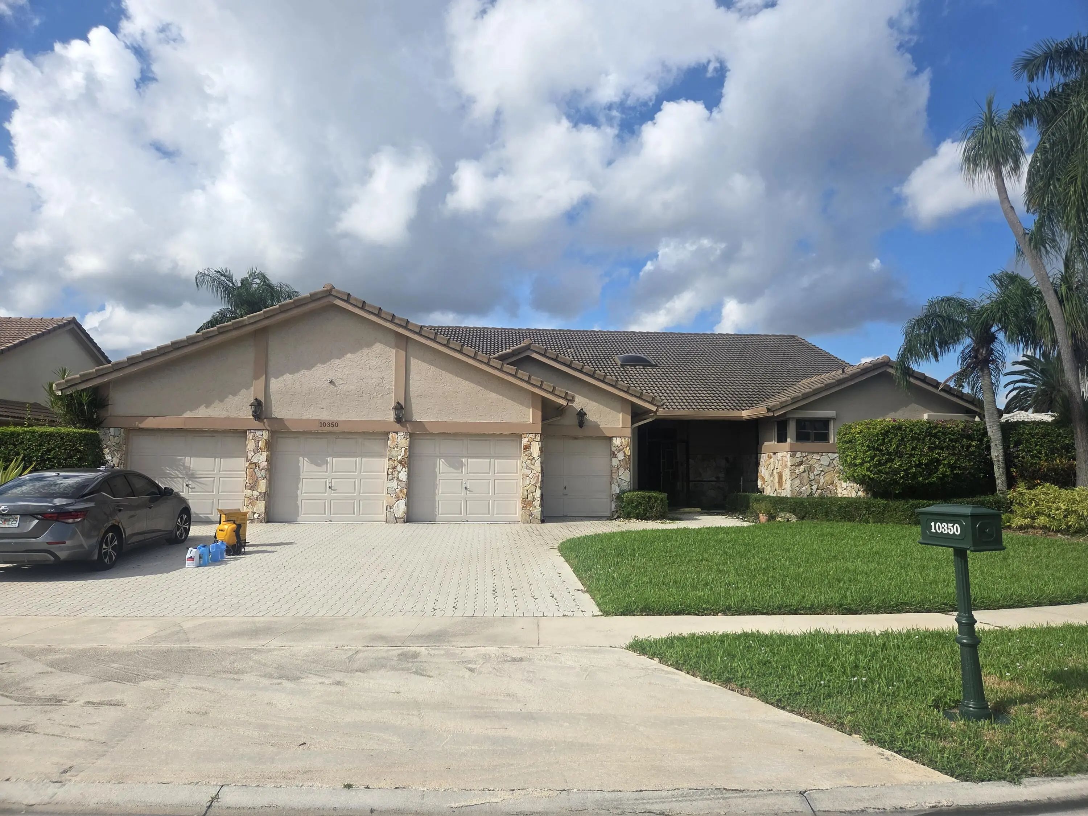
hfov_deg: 73.9
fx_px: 723
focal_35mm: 23
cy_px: 408
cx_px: 544
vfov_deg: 58.9
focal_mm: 5.4
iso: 80
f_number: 1.8
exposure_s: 1/6217
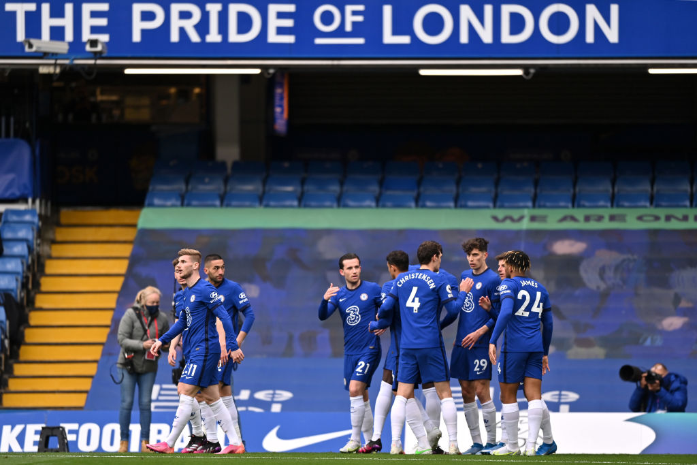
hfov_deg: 5.2
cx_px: 348
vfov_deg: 3.4
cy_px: 232
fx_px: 7745
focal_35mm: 400
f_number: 2.8
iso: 500
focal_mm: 400
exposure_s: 1/2000
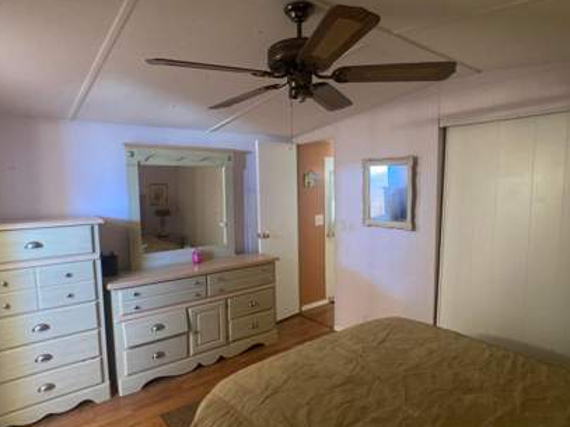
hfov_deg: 55.4
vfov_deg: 42.9
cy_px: 223
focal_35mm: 33
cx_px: 281
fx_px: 543
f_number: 1.8
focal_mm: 3.99
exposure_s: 1/30
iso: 400
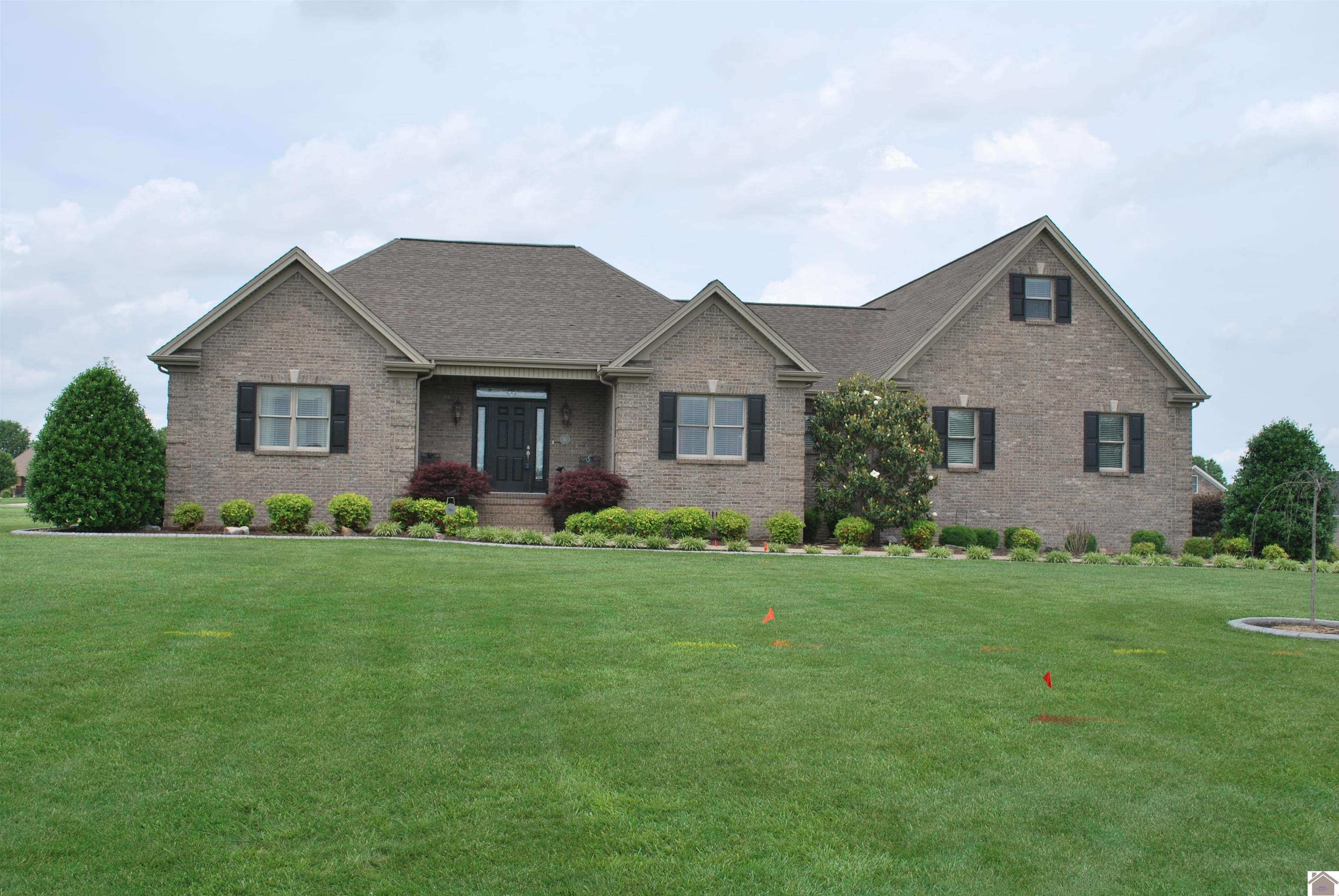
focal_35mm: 39
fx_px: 1452
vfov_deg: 34.3
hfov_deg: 49.5
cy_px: 448
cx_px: 670
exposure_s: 1/250
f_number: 8
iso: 100
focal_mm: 26
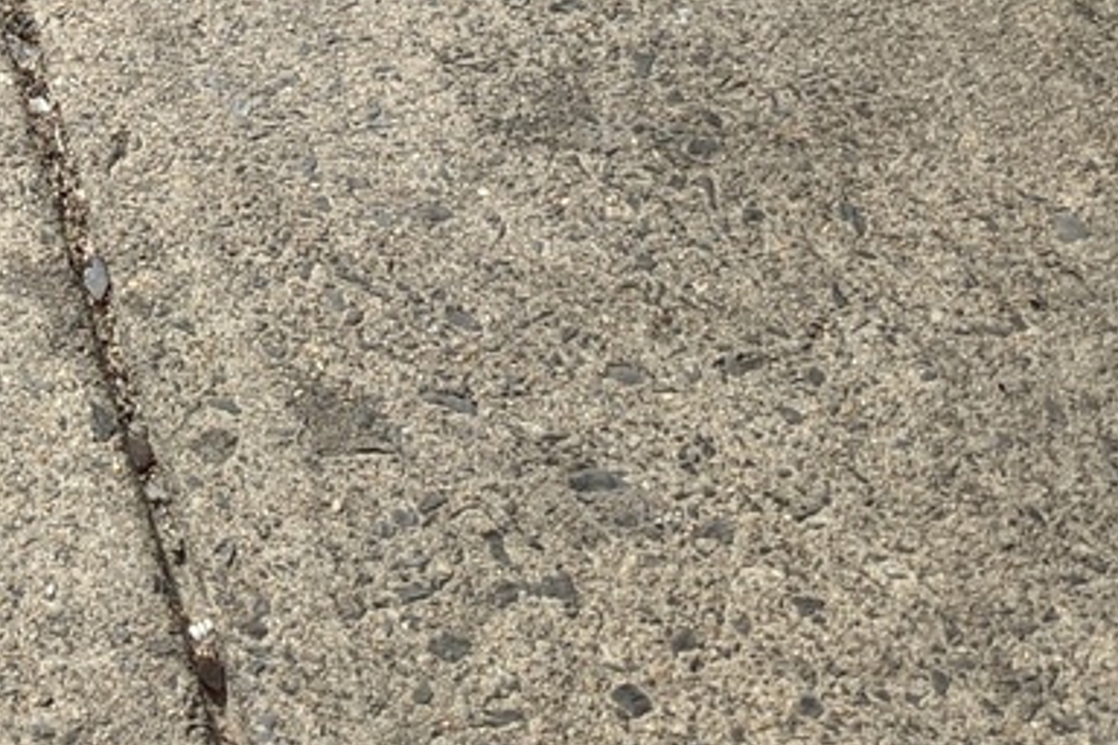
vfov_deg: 11.1
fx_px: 3633
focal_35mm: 117
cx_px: -119
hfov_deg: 16.9
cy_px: -480
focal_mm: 4.38
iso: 54
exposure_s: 1/1466
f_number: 1.73
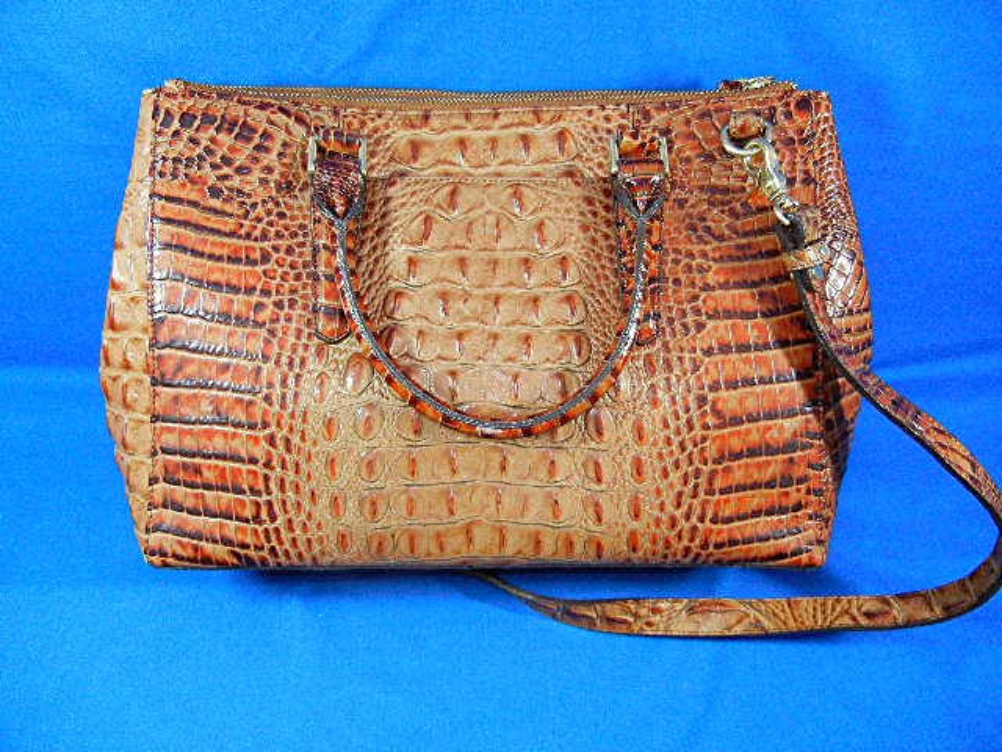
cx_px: 501
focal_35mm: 30
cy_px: 376
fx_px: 868
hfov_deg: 60.0
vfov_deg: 46.8
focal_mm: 5.4
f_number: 3.5
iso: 544
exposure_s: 1/30
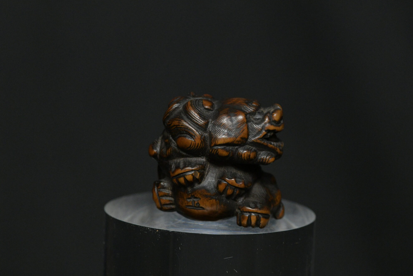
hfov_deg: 15.1
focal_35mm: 136
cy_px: 138
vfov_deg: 10.1
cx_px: 227
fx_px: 1560
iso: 5000
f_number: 10
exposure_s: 1/125
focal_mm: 105
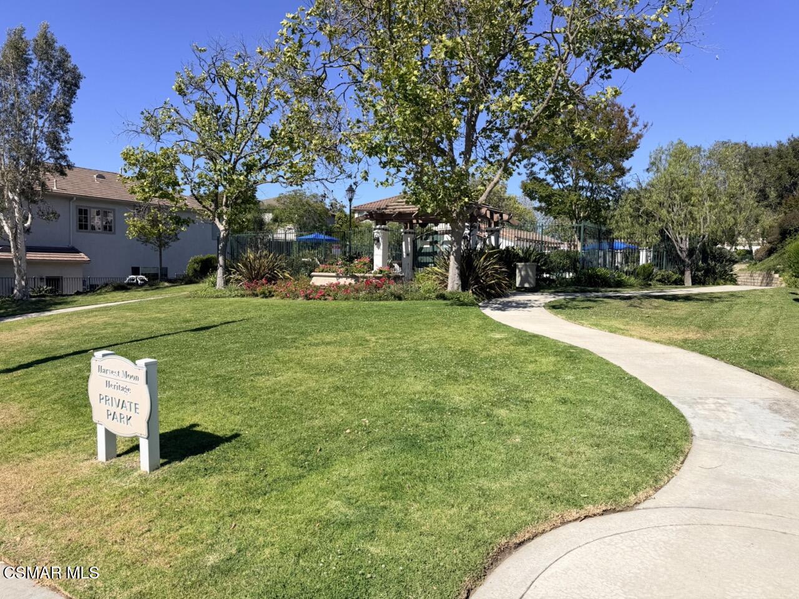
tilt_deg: -3.5
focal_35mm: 24
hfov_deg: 71.6
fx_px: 554
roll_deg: -0.8
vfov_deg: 56.8
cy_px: 300
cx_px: 400
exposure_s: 1/4673
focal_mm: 6.76
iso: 80
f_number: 1.78
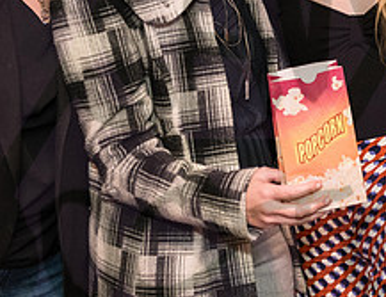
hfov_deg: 18.2
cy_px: 10
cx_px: 248
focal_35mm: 107
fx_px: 1204
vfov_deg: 13.9
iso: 3200
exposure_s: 1/200
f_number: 3.5
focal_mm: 34
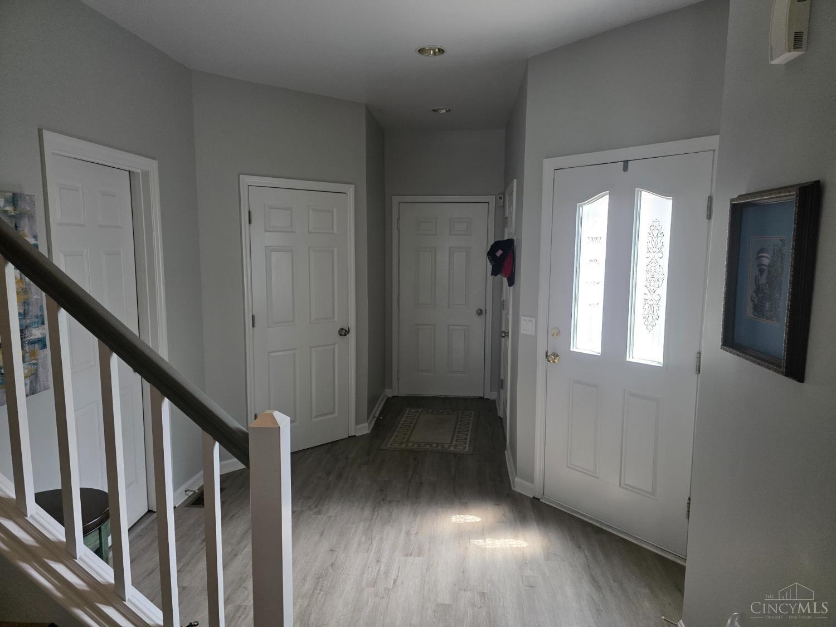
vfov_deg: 58.9
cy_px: 314
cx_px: 418
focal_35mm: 23
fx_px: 555
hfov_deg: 73.9
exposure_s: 1/120
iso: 200
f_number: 1.7
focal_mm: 6.3
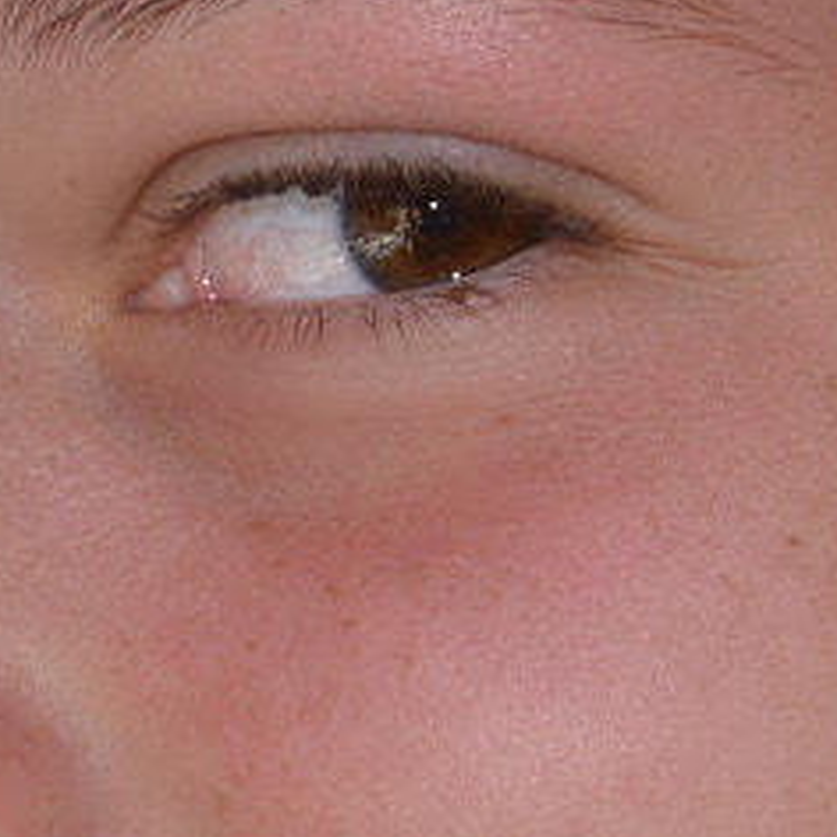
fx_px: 8508
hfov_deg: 5.6
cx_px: 1103
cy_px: 337
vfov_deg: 5.6
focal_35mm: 311
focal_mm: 36
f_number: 5
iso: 100
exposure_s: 1/50
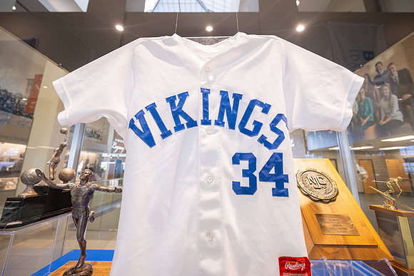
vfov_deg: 73.4
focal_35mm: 16
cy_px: 122
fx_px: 184
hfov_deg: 96.6
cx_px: 211
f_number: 4
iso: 800
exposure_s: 1/125
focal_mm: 14
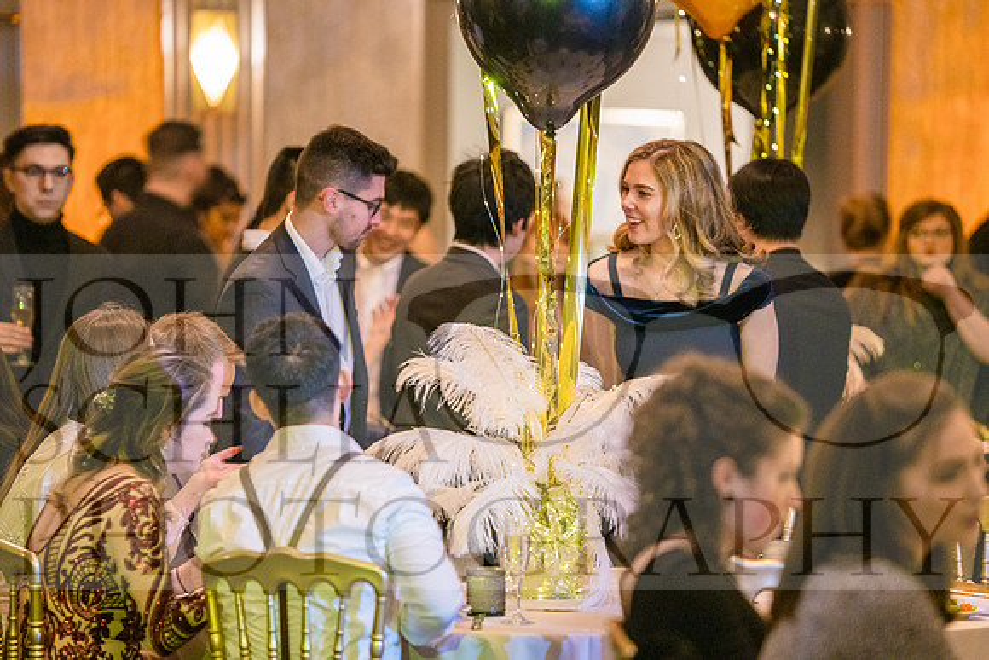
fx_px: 5495
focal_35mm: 200
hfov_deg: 10.3
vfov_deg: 6.9
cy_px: 330
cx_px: 494
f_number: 2.8
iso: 5000
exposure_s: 1/30
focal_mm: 200
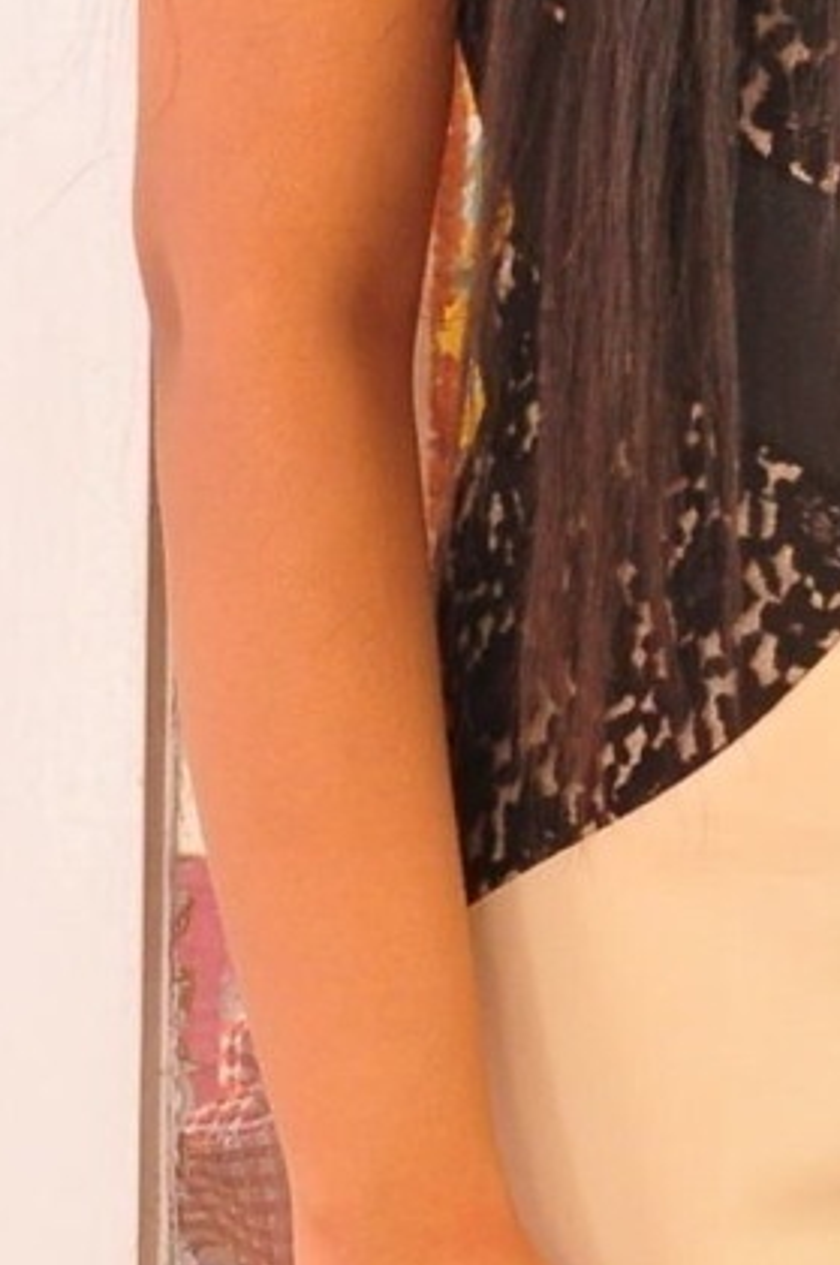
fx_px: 9052
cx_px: 1358
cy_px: 399
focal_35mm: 258
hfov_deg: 5.3
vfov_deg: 8.0
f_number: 10
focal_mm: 40
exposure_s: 1/125
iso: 1250
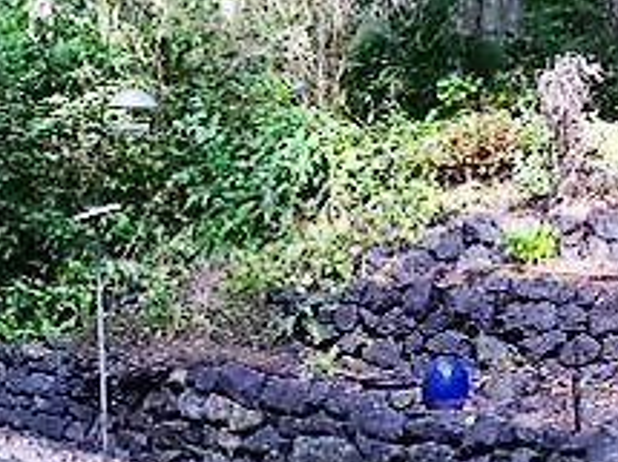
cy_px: 341
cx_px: 362
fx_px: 1856
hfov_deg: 18.9
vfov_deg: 14.2
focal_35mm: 104
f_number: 2.8
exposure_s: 1/60
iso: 100
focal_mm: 3.85
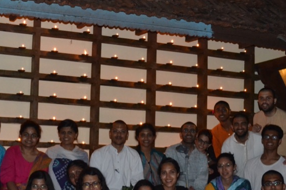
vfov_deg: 21.0
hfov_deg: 31.4
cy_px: 152
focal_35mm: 64
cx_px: 119
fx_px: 508
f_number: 4
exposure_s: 1/60
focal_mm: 22
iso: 3200
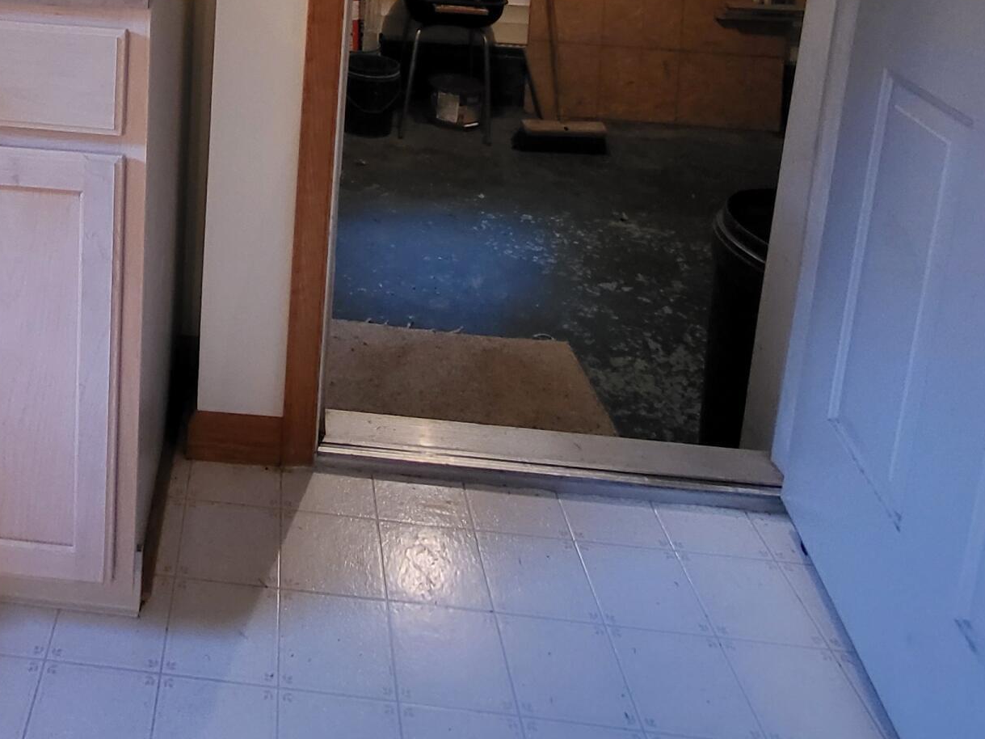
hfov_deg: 53.0
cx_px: 192
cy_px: -72
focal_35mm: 32
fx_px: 910
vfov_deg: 37.2
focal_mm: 1.74
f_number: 2.2
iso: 320
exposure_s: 1/40
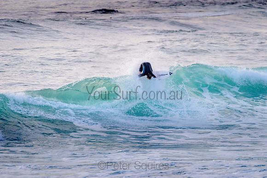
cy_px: 69
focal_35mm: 613
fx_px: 4546
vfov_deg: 2.2
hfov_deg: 3.4
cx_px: 159
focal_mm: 500
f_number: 5.6
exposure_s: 1/2000
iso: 1100
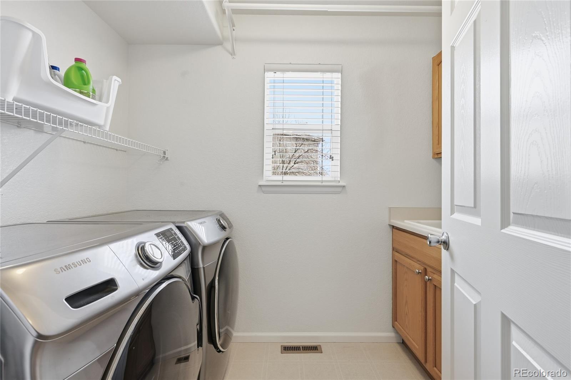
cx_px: 286
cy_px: 190
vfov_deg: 73.7
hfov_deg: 96.7
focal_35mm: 16
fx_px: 254
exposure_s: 1/500
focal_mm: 16
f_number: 8
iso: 400
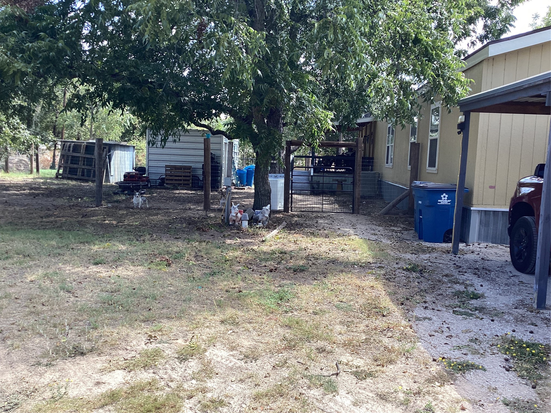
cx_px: 276
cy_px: 206
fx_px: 493
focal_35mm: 31
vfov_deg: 45.4
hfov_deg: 58.4
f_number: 2.4
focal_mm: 3.3
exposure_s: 1/307
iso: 25
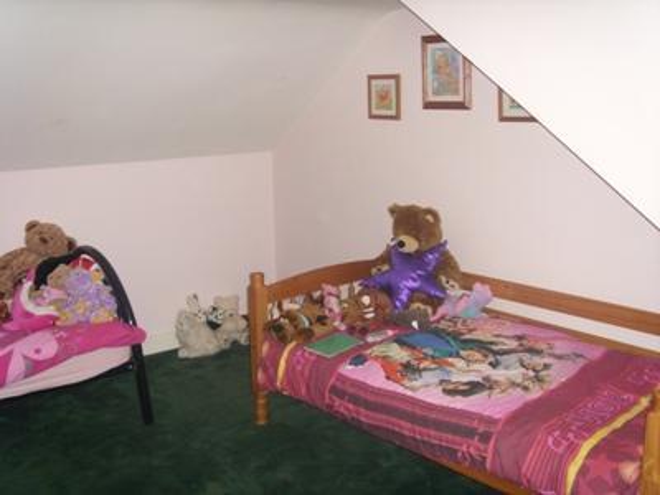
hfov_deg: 58.4
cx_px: 330
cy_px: 248
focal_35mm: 31
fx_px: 591
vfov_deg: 45.4
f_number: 3.5
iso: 300
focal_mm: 6.3
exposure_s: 1/30
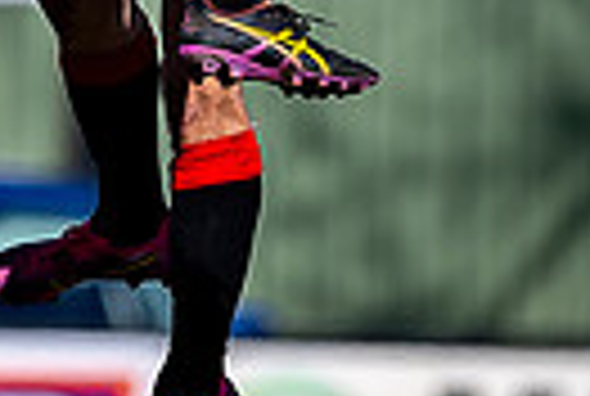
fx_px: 63898
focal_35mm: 3890
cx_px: -114
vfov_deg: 0.4
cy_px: -198
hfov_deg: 0.5
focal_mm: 500
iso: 100
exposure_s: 1/2000
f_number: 4
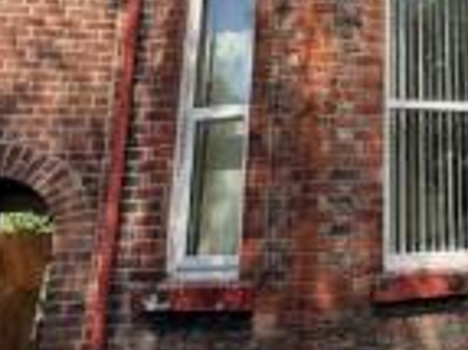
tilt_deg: +18.6
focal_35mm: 57
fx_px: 770
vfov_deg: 23.9
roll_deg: +2.8
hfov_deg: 30.9
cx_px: 486
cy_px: -41
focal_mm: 2.22
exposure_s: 1/770
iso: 40
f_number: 2.2
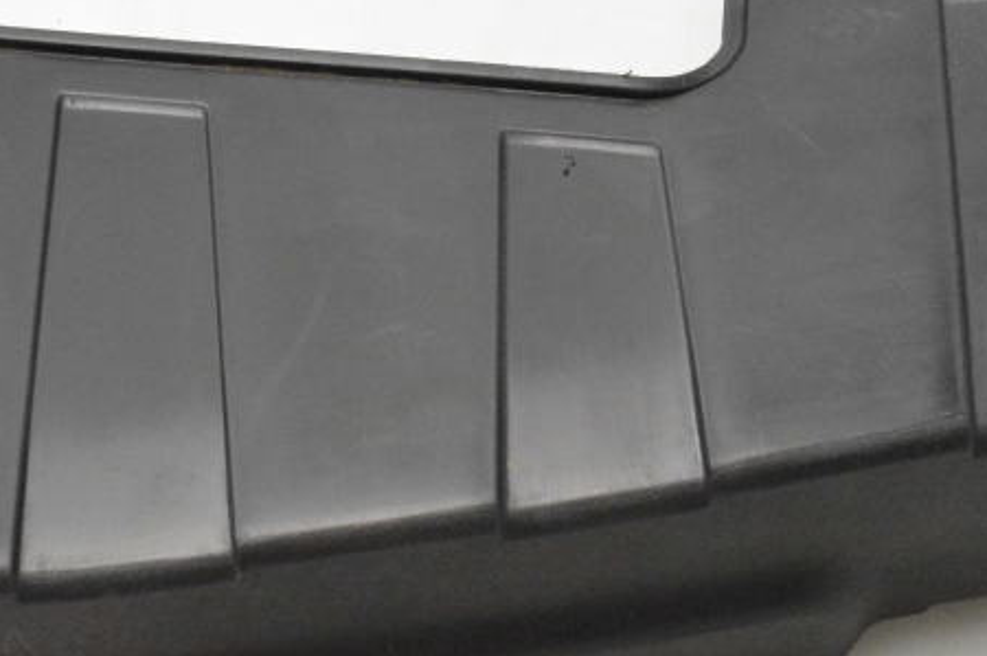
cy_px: 143
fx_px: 3369
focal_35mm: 123
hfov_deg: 16.7
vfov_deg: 11.1
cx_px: 507
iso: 6400
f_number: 10
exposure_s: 1/400
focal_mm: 36
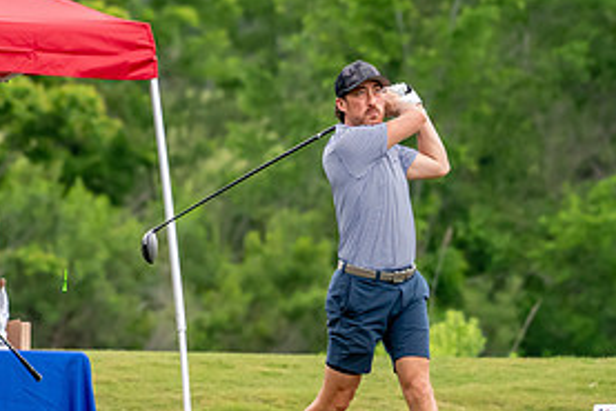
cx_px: 371
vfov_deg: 1.5
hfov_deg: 2.3
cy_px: 208
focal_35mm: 912
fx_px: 15613
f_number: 5.6
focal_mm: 290
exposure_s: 1/2000
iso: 1400
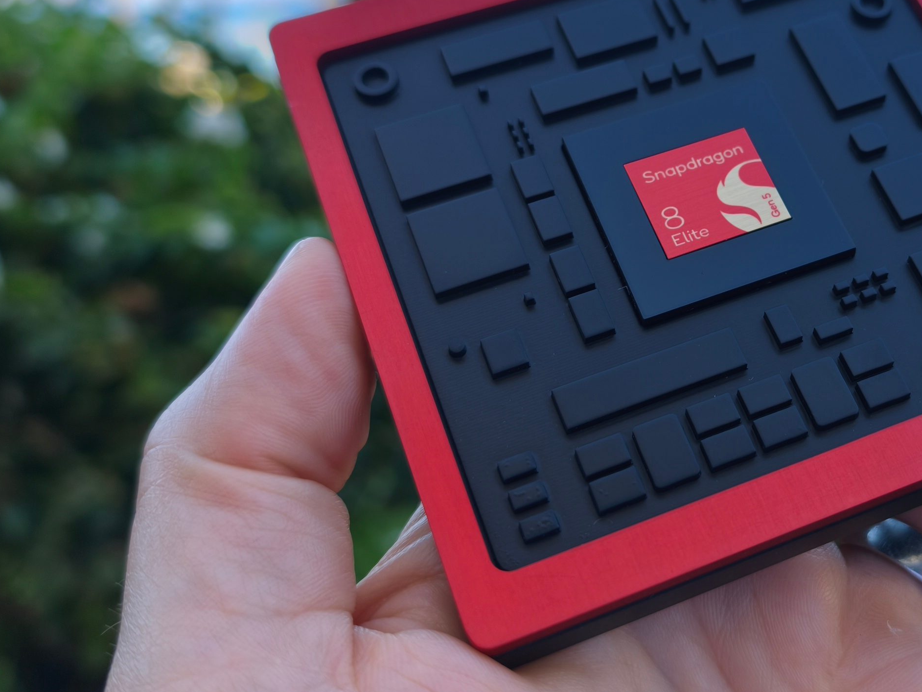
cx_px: 725
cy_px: 244
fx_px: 1332
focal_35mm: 50
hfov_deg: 37.0
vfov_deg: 29.0
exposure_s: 1/188
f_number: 1.62
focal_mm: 6.45
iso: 50
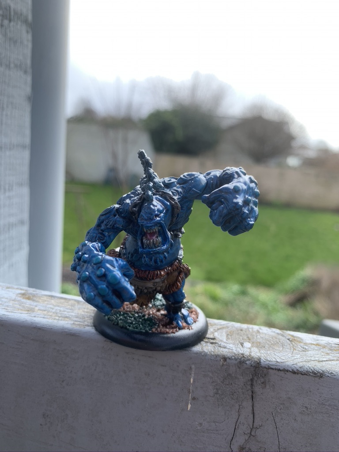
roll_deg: -5.8
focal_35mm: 26
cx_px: 170
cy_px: 226
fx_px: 339
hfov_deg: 53.1
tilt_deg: -12.2
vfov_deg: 67.3
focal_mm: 4.25
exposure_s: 1/241
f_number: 1.8
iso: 25
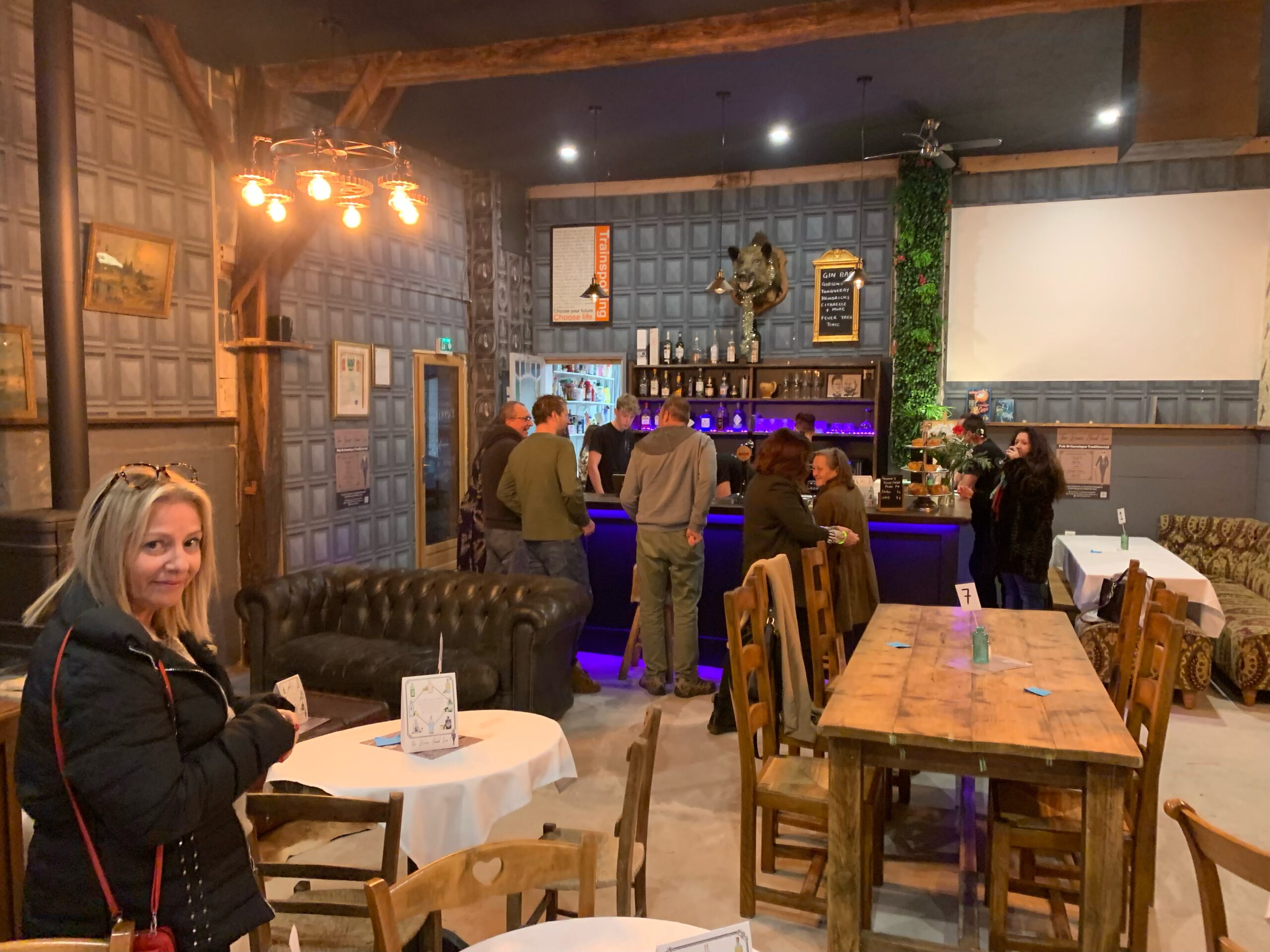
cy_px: 476
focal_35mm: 26
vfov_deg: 53.1
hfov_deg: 67.3
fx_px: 954
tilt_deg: -3.4
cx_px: 635
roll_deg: -1.7
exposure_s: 1/25
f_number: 1.8
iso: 320
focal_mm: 4.25
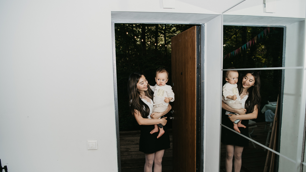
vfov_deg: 39.8
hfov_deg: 66.0
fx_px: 235
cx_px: 165
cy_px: 113
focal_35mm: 29
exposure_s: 1/160
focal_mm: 24
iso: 100
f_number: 3.5
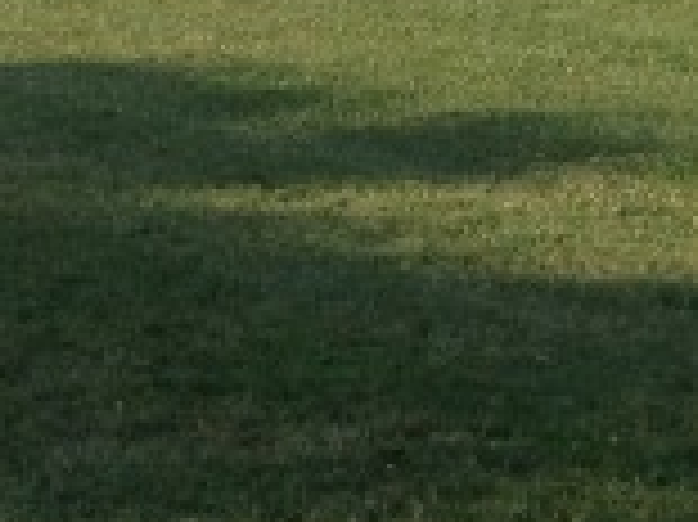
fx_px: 3647
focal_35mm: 181
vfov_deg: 7.7
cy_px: -662
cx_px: -369
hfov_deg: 10.5
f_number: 2.4
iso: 50
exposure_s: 1/905
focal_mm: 4.28
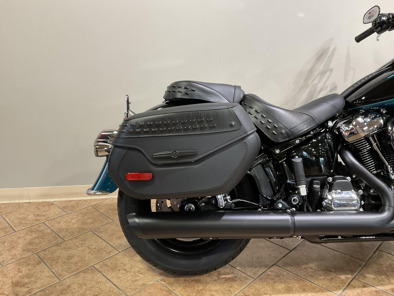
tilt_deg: -16.1
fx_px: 330
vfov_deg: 48.2
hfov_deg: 61.7
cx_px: 197
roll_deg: +0.5
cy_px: 148
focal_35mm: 29
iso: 125
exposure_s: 1/60
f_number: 1.8
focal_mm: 3
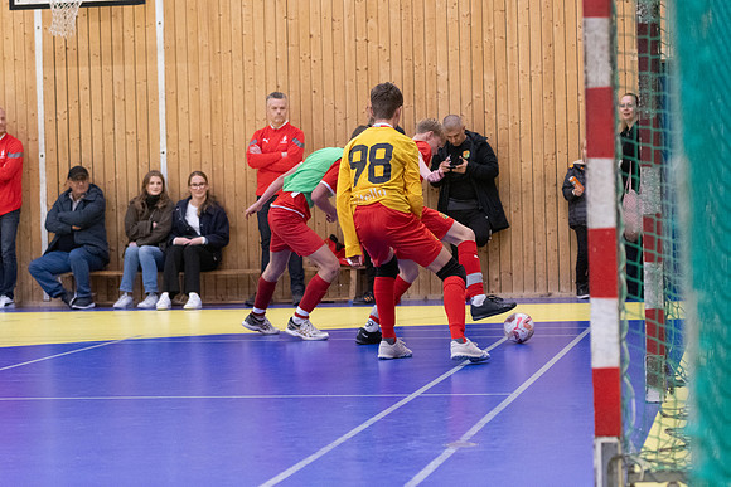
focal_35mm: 105
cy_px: 244
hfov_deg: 19.5
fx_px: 2132
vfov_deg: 13.0
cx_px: 366
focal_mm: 70
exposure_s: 1/400
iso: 5000
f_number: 3.2
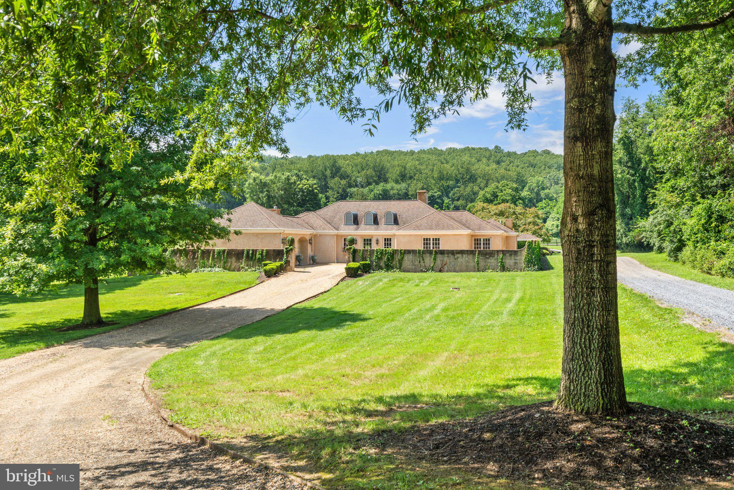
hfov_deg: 54.4
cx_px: 367
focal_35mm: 35
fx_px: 714
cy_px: 245
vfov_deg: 37.8
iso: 200
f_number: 14
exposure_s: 1/125
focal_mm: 35
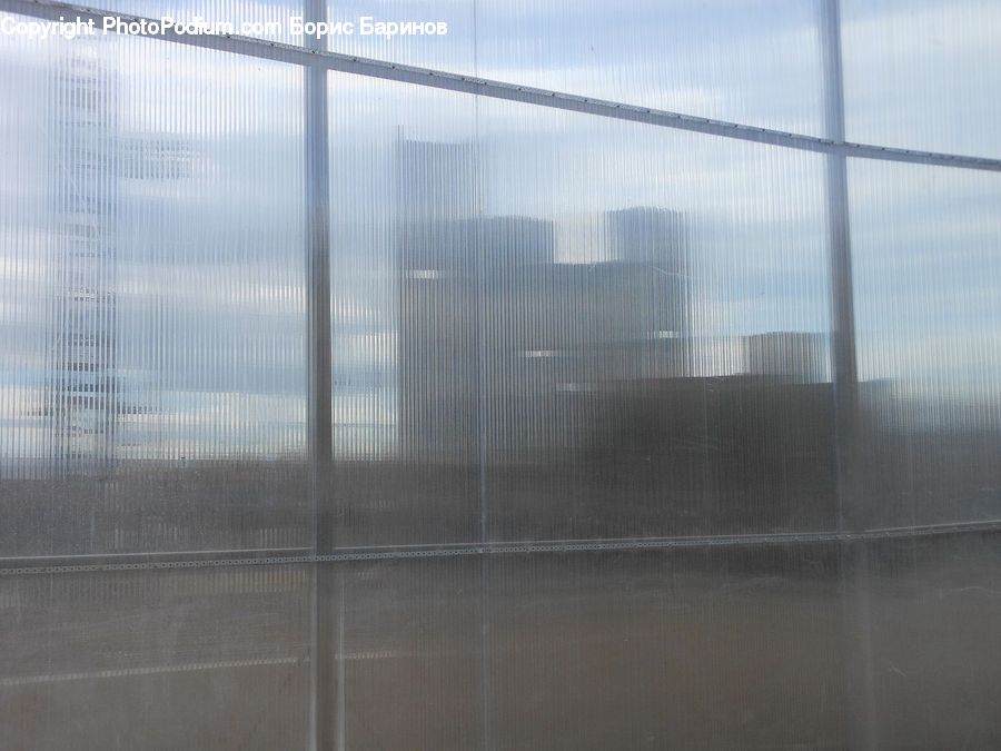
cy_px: 376
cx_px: 500
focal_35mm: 43
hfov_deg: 43.9
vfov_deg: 33.6
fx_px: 1243
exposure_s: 1/800
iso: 80
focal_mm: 7.7
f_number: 3.8
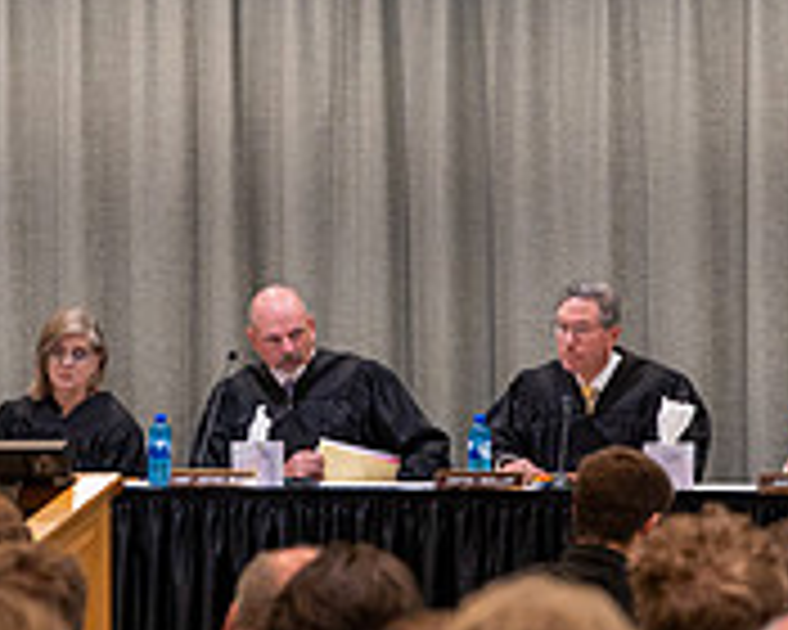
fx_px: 5061
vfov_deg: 7.1
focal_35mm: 217
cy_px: 374
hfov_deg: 8.9
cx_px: 324
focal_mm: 70
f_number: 4
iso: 2000
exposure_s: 1/200
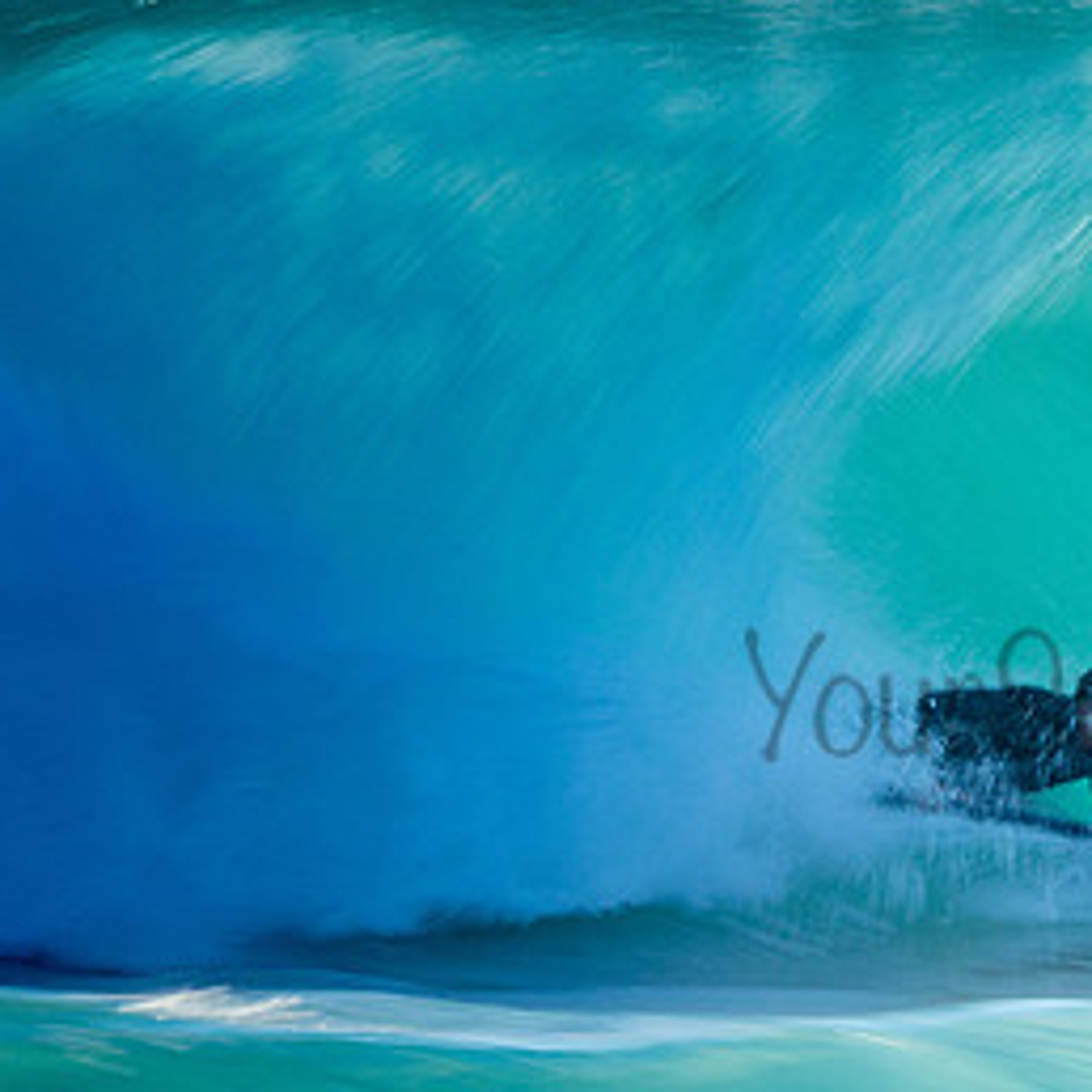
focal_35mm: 1432
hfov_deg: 1.2
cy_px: 658
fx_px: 51109
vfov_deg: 1.2
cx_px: 1181
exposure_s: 1/25
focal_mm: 500
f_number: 22
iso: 100
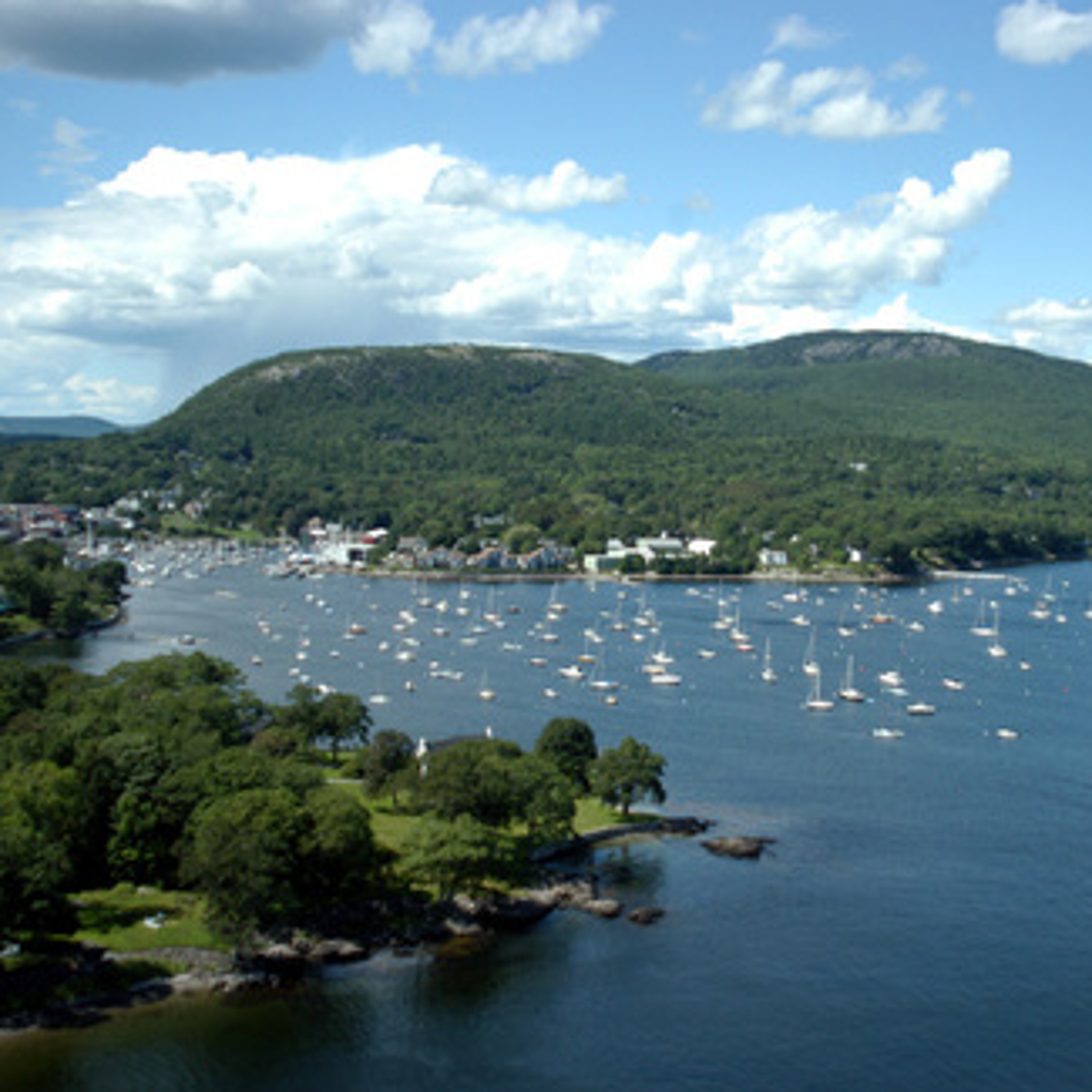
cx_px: 753
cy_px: 546
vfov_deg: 36.1
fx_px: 1677
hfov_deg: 35.6
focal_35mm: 47
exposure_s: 1/2000
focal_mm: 24
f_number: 3.5
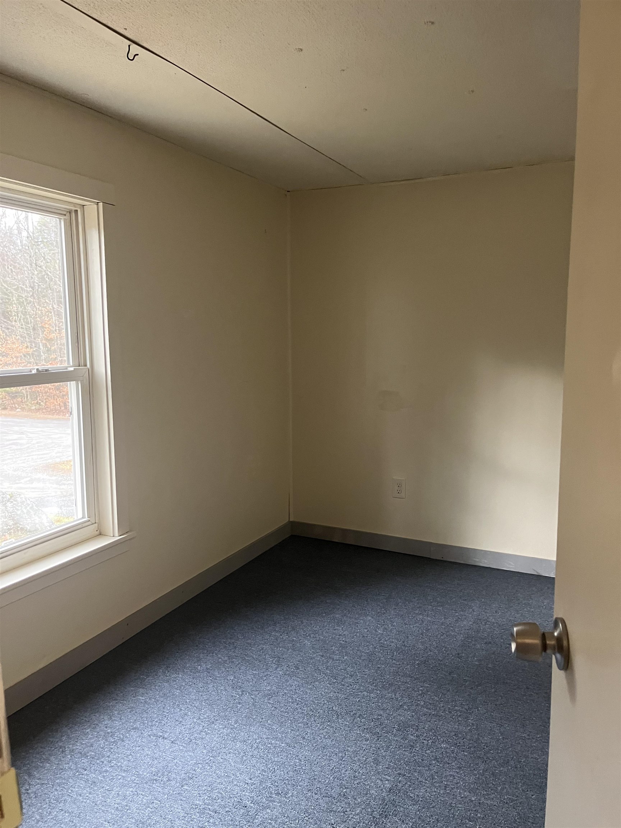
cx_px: 310
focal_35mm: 26
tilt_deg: -12.3
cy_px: 414
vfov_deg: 67.3
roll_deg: +0.5
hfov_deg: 53.1
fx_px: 622
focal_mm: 5.1
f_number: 1.6
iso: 500
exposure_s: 1/60
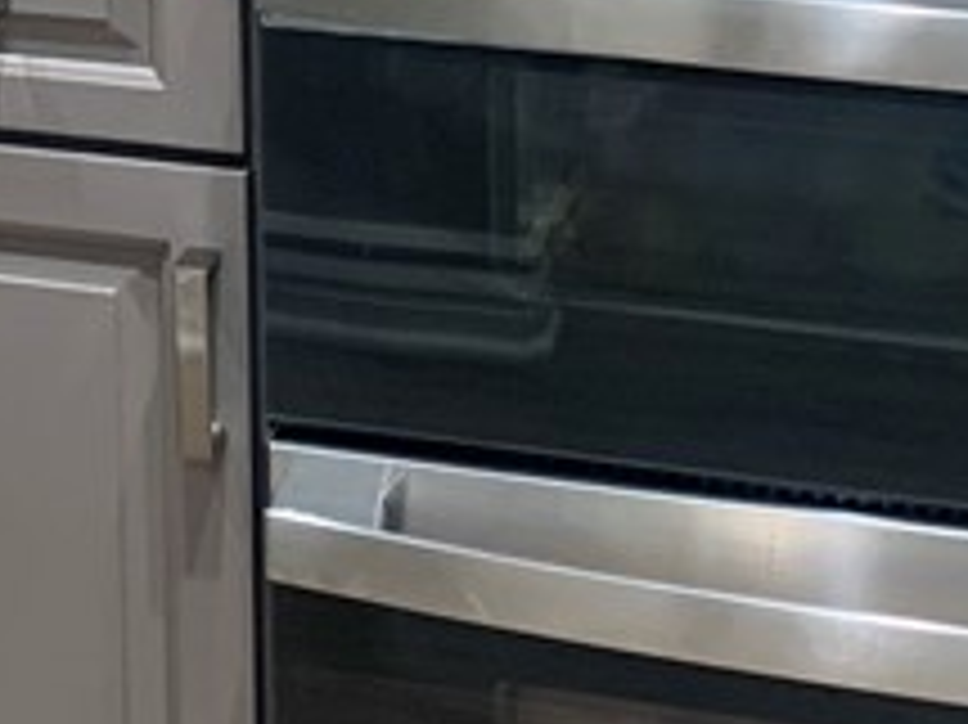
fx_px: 3466
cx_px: -167
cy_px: -427
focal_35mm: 124
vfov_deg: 11.4
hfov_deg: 15.4
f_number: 1.8
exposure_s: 1/60
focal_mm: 4.25
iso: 160
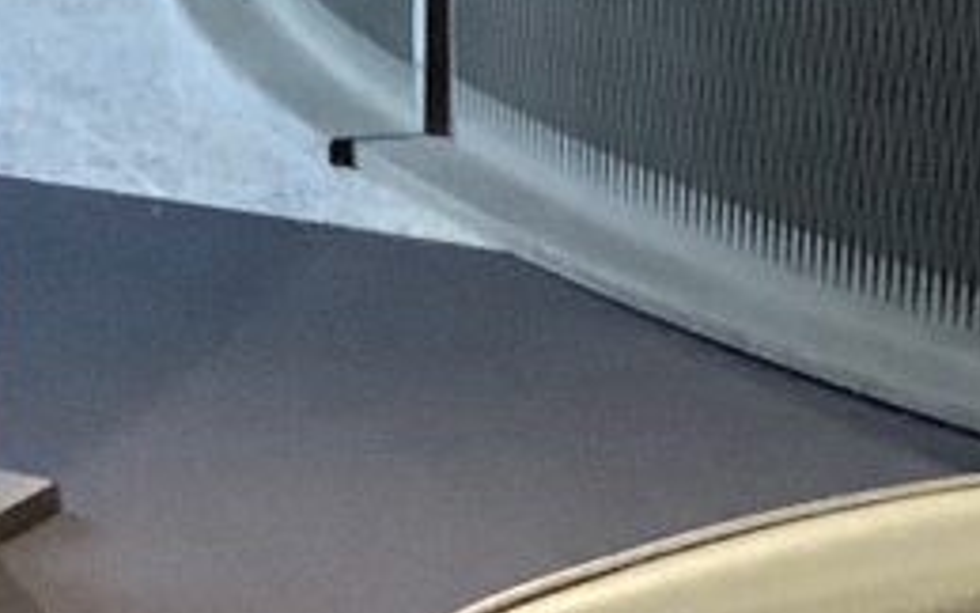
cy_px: 1468
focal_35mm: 152
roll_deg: -2.8
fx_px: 4061
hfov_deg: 13.6
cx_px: 908
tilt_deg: -32.0
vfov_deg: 8.0
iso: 500
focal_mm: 3.3
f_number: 2.4
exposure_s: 1/25
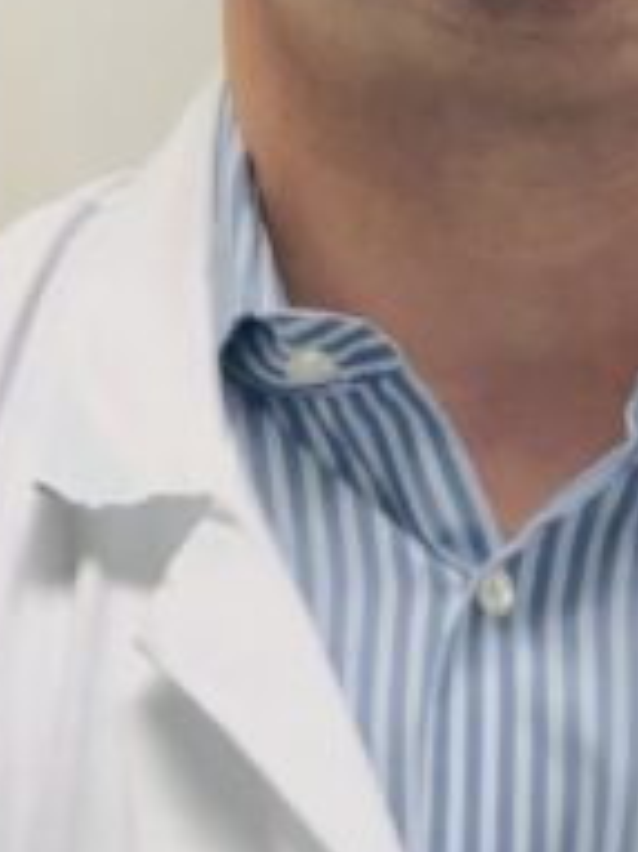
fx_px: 5363
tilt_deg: -1.3
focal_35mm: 218
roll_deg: -0.9
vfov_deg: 9.1
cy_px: 509
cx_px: 486
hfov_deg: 6.8
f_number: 2.4
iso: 32
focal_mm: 6
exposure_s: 1/32
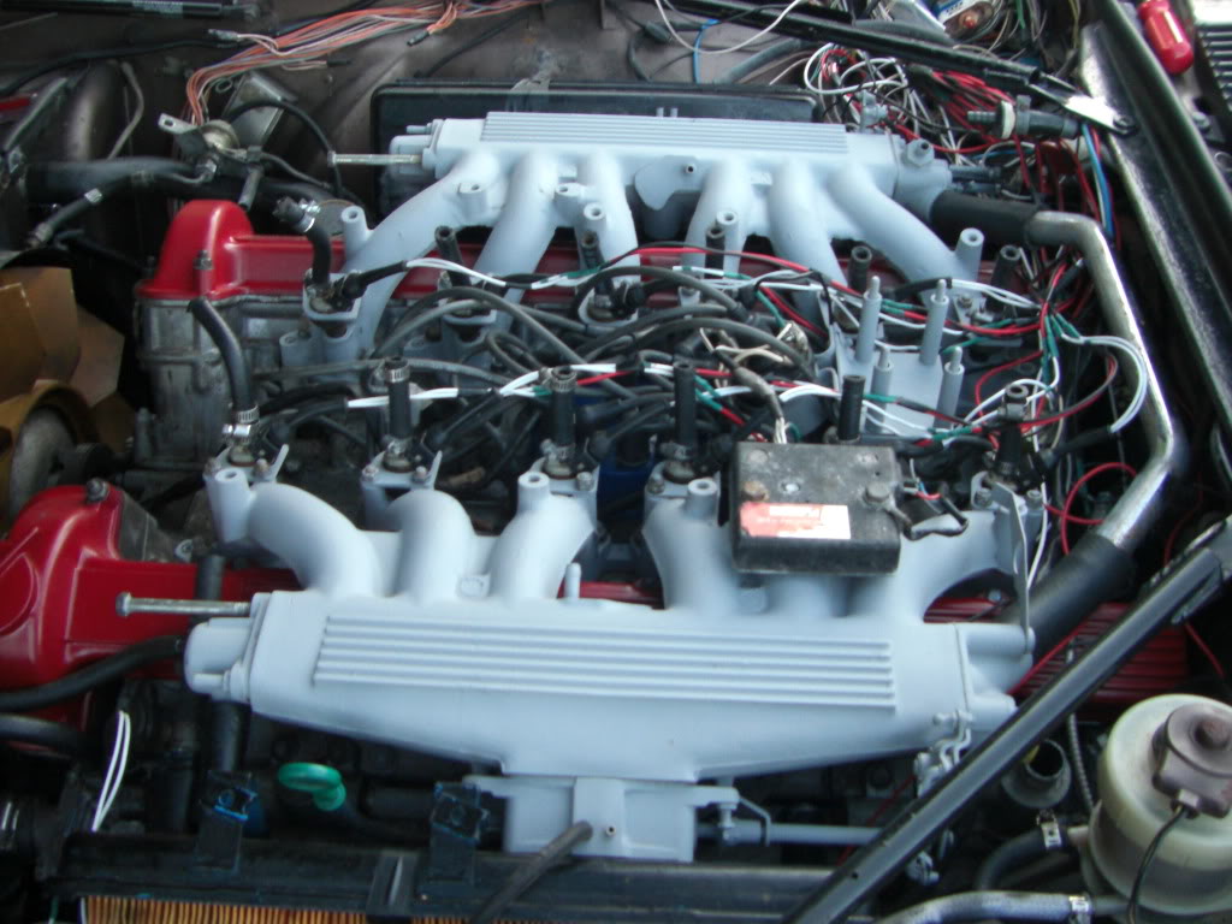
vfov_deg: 37.7
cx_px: 616
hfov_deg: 49.0
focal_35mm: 38
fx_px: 1352
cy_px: 462
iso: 200
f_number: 3.4
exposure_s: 1/60
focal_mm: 6.3
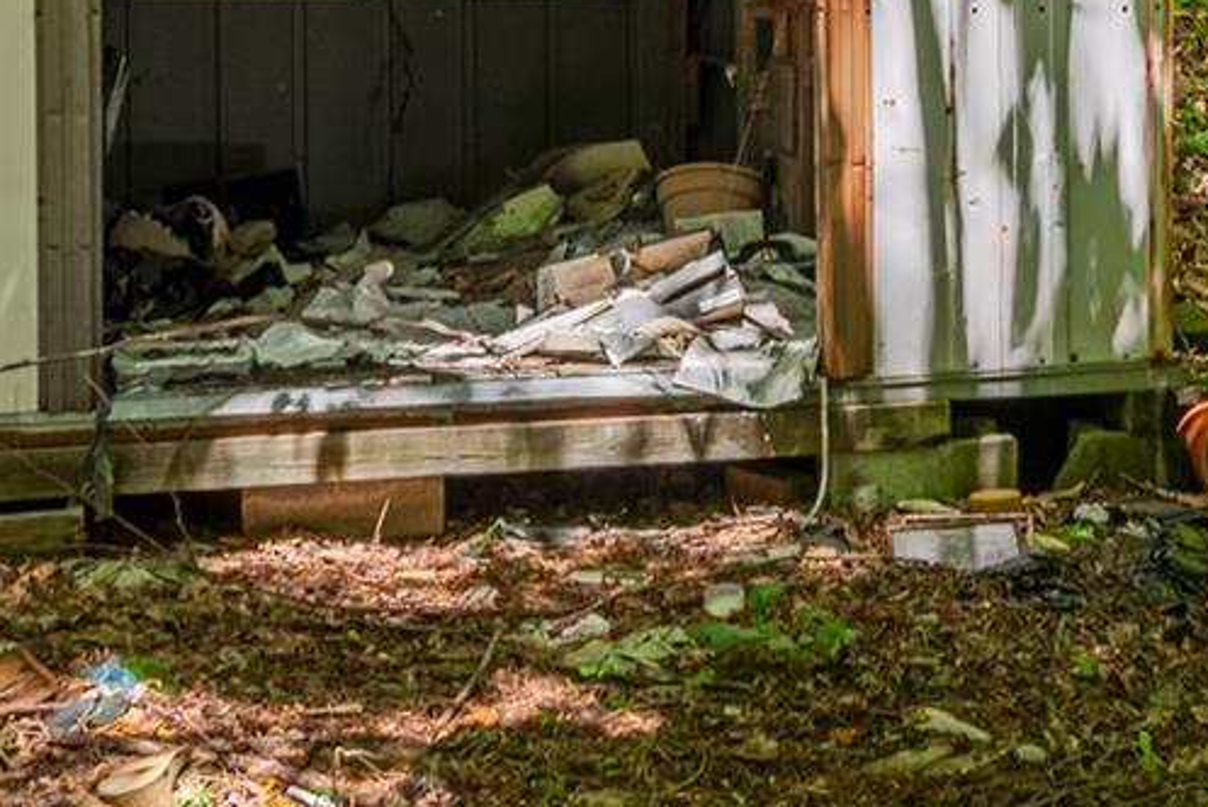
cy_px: -2
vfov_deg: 18.9
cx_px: 892
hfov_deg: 28.4
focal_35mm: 70
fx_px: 2350
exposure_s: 1/500
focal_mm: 17
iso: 640
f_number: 7.1
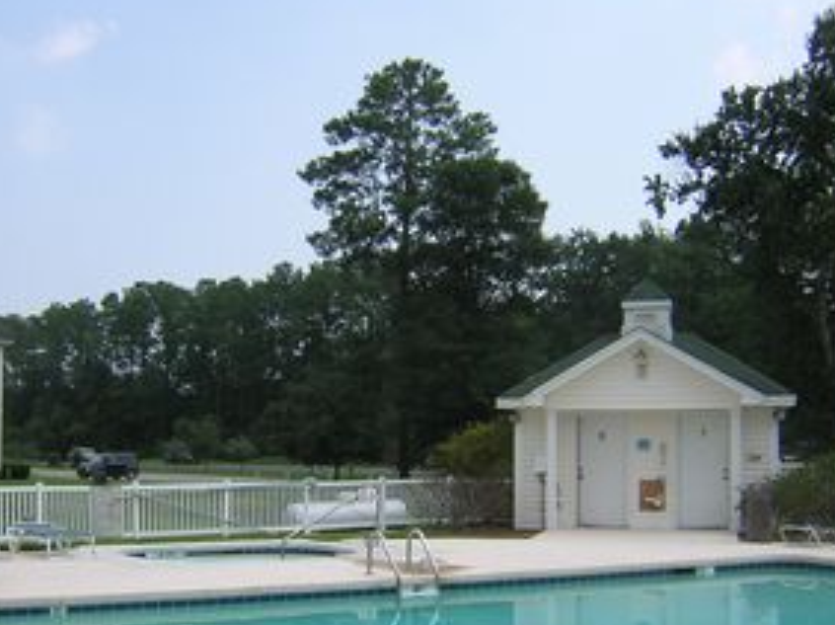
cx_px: 382
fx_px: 1133
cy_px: 370
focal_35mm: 47
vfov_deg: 30.8
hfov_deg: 40.4
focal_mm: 4.7
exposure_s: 1/381
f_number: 5.2
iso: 100
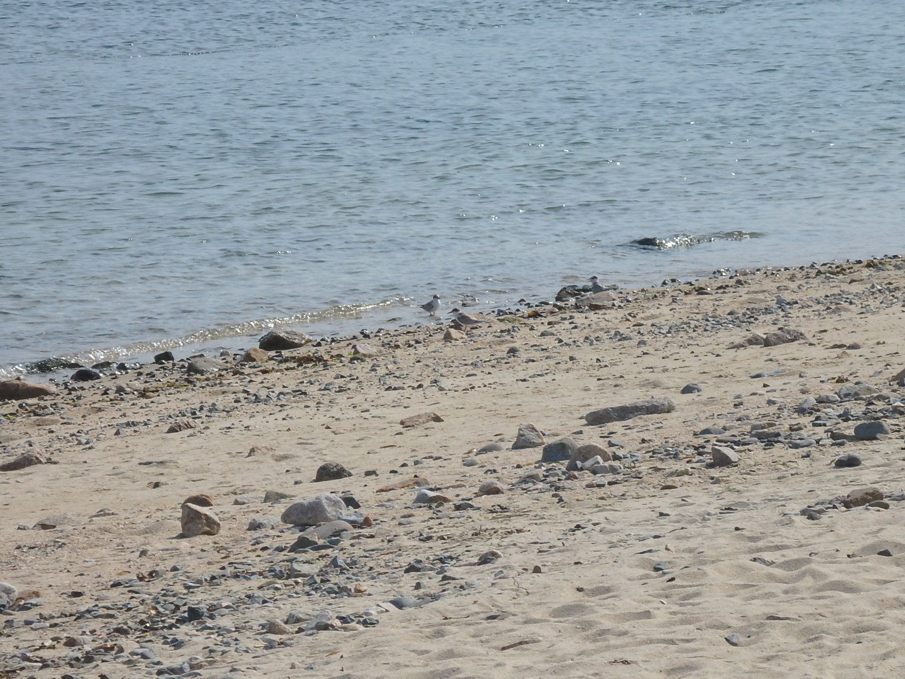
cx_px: 452
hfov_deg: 8.8
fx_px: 5882
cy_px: 340
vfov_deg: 6.6
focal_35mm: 225
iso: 250
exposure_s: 1/2000
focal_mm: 40.2
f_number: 6.1
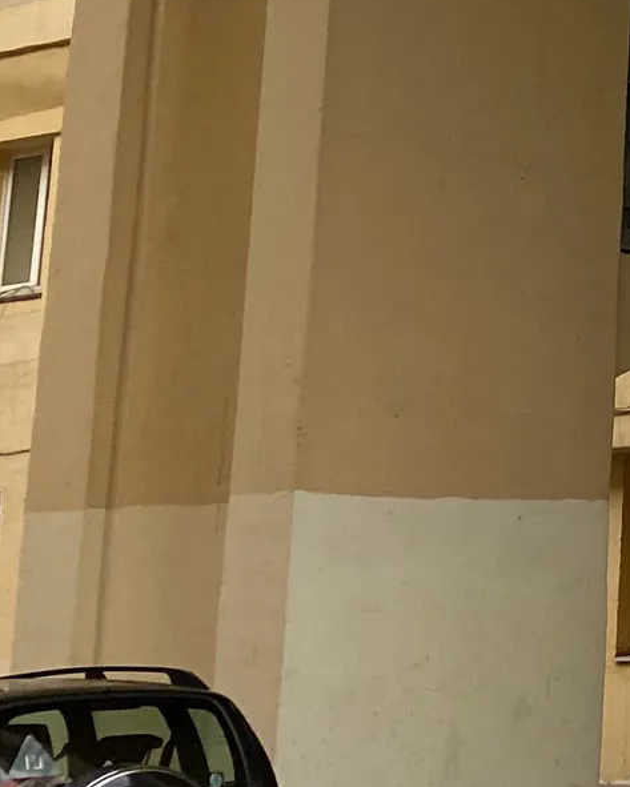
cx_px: 1554
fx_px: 2400
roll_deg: +0.5
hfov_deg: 11.9
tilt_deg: +12.2
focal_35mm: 103
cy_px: 136
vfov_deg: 18.4
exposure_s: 1/121
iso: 125
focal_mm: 4.25
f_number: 1.8
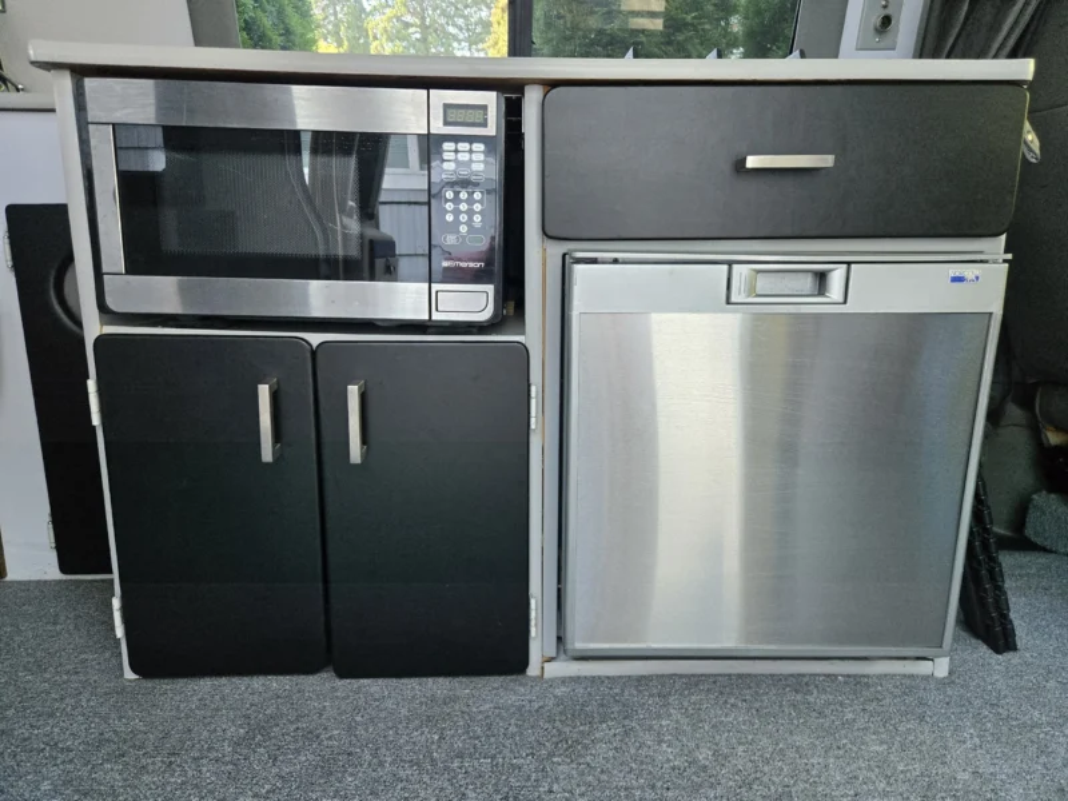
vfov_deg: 58.9
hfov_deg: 73.9
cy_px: 400
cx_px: 534
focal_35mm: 23
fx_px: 710
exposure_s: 1/120
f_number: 1.8
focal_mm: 5.4
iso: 250
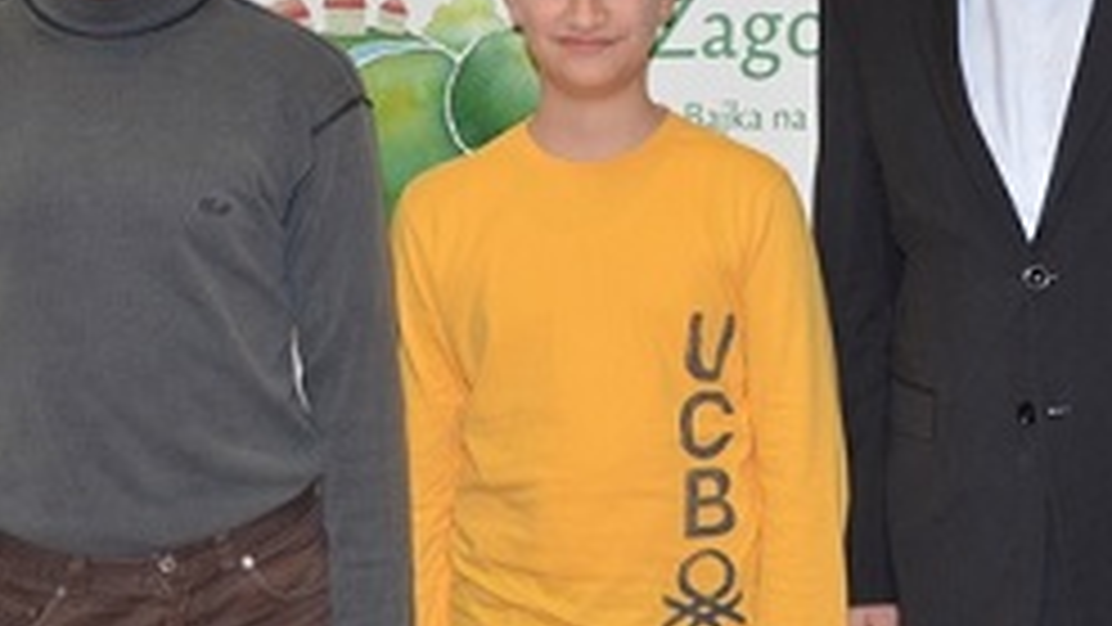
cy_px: 218
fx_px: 2654
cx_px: 819
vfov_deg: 13.4
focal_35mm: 90
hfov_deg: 23.4
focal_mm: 24
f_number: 10
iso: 800
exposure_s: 1/60
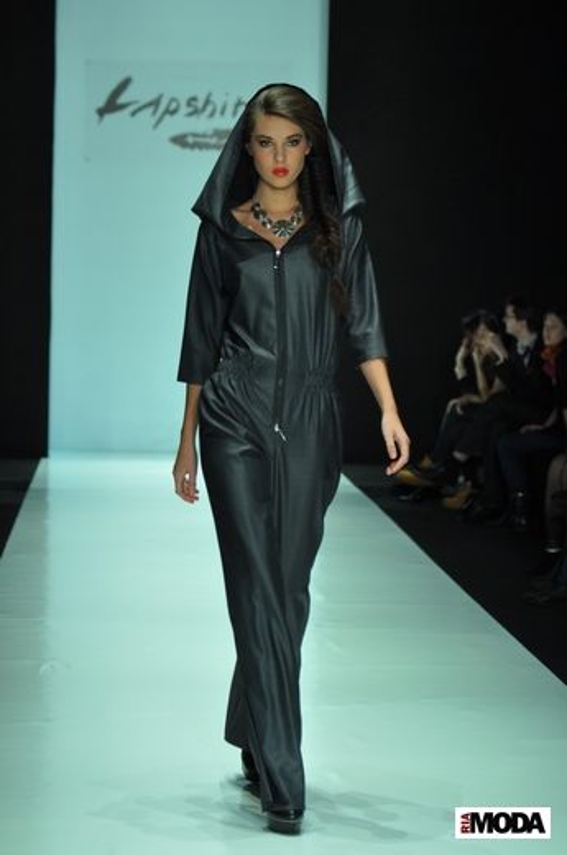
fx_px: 2844
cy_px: 428
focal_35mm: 120
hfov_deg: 11.4
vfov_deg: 17.1
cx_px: 284
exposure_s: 1/200
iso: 1000
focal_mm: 80
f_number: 4
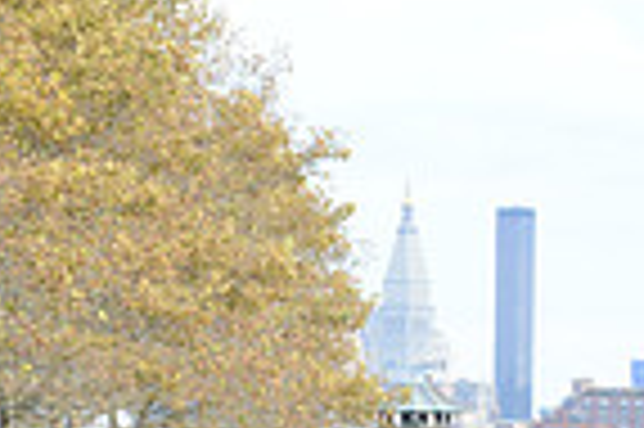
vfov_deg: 4.2
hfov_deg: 6.3
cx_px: -275
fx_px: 5807
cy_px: 674
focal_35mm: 325
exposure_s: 1/250
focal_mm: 80
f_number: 9
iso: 500
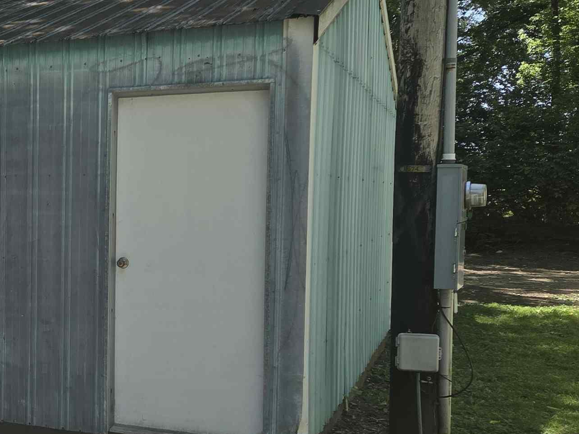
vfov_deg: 26.5
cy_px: 224
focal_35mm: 55
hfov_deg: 31.5
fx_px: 920
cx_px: -40
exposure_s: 1/1567
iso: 80
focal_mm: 5.4
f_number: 1.8
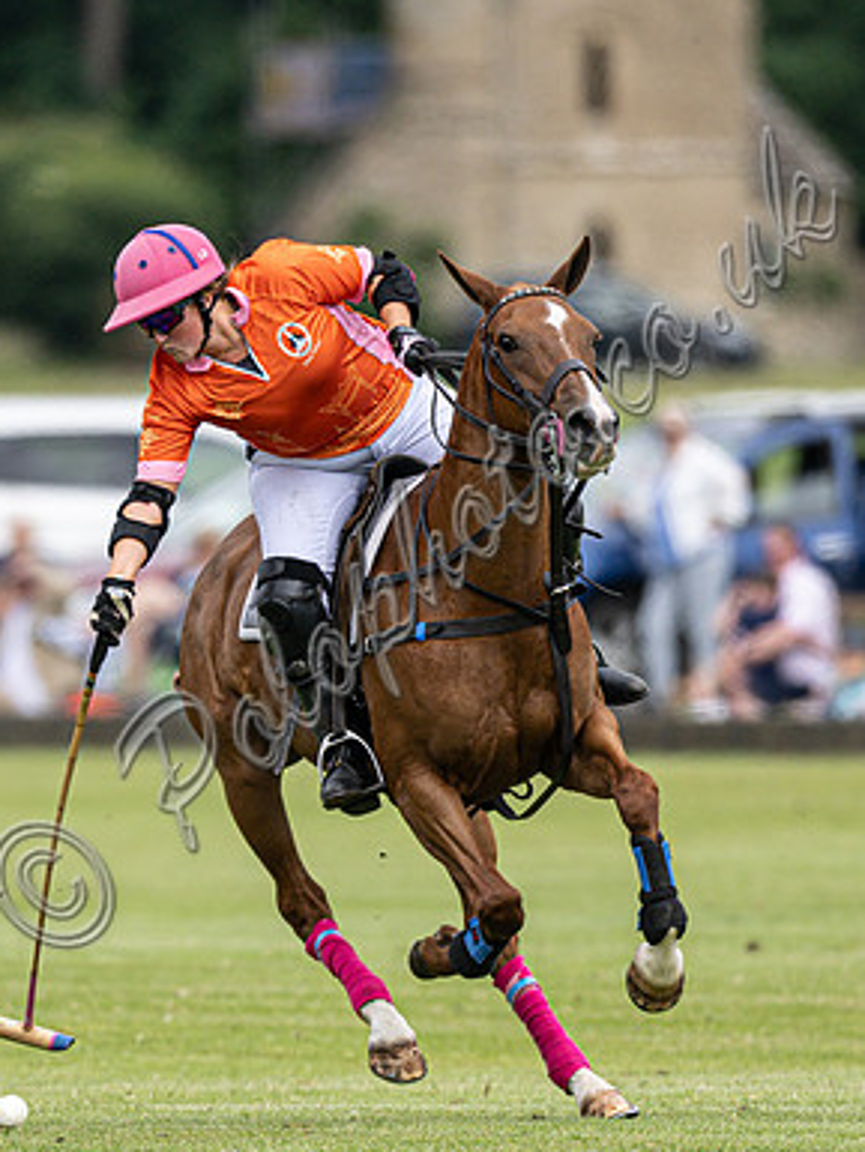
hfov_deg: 1.2
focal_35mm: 1203
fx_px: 40059
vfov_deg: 1.6
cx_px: 14
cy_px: 835
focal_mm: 500
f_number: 4
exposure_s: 1/2500
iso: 400
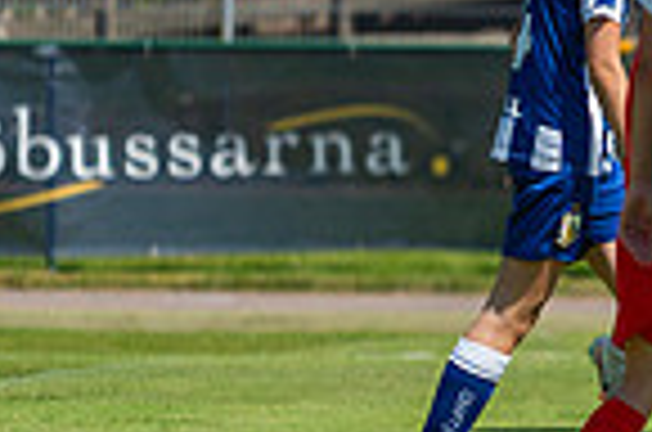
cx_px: 850
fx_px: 15541
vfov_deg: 1.6
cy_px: 194
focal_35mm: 860
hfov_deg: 2.4
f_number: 3.2
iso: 160
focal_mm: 200
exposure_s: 1/2500
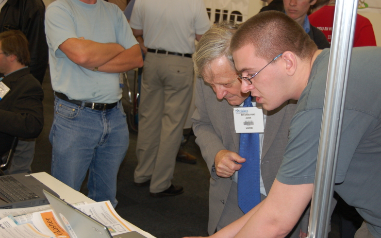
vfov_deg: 23.7
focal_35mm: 55
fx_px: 566
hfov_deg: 37.2
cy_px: 122
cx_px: 193
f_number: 4.8
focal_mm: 35
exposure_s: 1/60
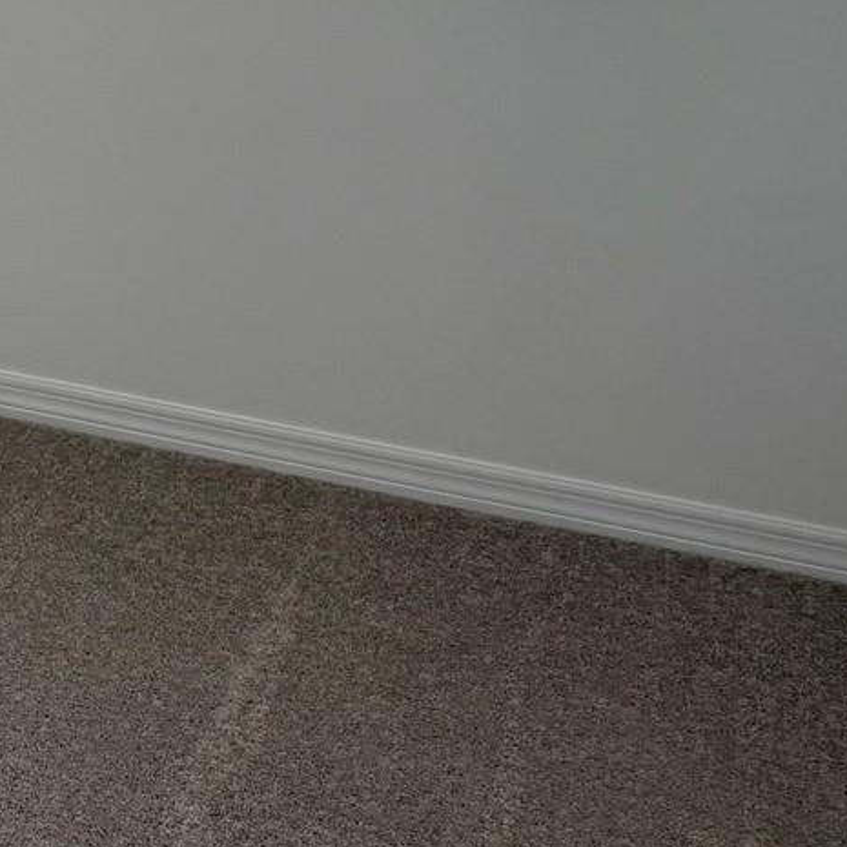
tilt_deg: -5.7
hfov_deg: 20.8
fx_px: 2021
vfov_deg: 21.5
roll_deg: +0.4
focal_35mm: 73
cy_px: -237
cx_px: -353
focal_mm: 6.76
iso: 100
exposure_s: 1/532
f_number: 1.78
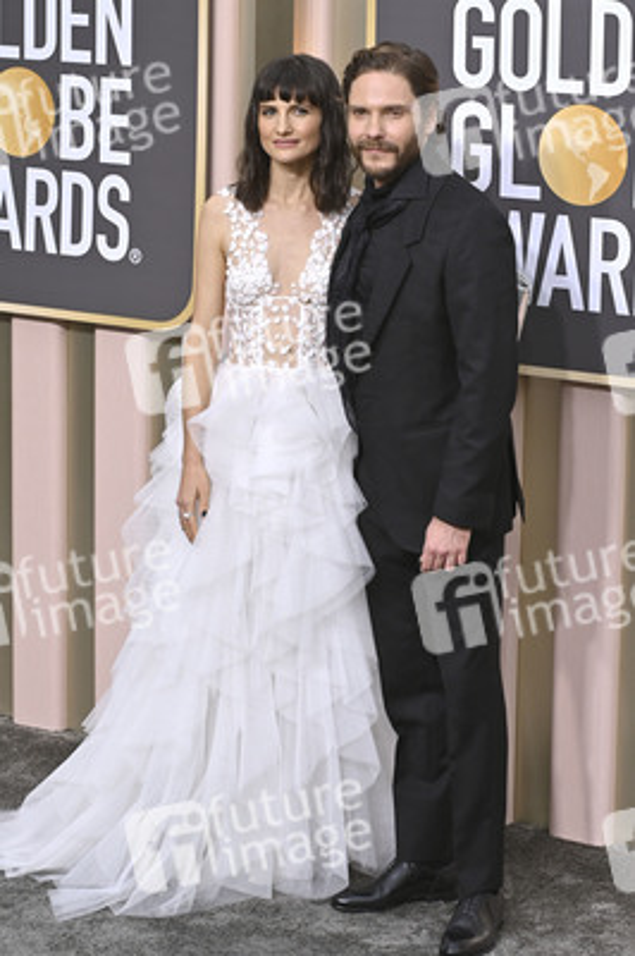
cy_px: 478
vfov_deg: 21.5
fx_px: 2518
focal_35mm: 95
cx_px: 318
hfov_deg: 14.4
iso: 800
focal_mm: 95
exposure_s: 1/640
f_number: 8
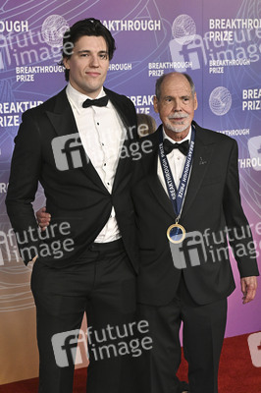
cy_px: 196
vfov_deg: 40.4
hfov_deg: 27.5
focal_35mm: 49
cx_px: 130
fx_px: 534
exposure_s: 1/320
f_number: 4
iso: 2000
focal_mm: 49
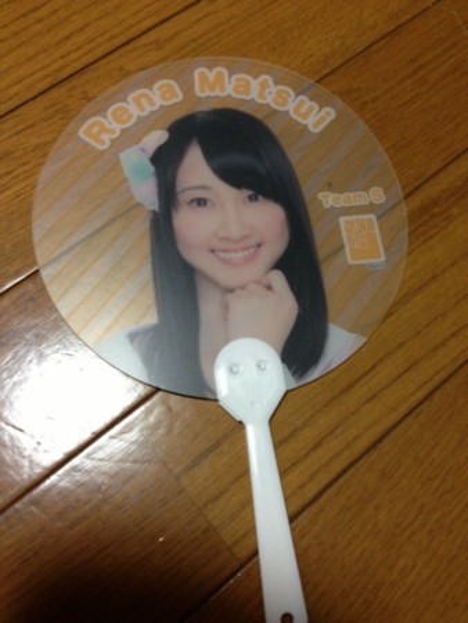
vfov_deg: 55.3
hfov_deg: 43.0
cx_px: 234
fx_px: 594
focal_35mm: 33
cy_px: 312
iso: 200
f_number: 2.4
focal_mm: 4.13
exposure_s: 1/20
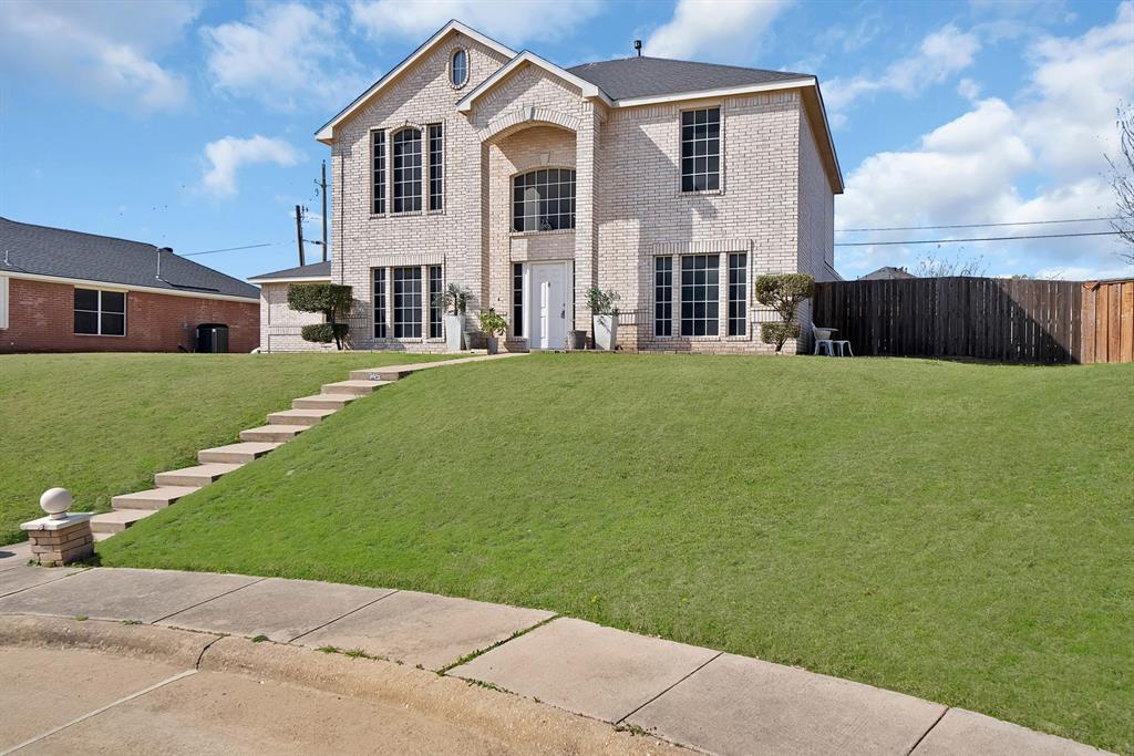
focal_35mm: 24
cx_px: 567
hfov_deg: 73.7
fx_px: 756
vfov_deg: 53.1
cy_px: 378
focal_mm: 24
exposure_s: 1/400
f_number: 9
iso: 640
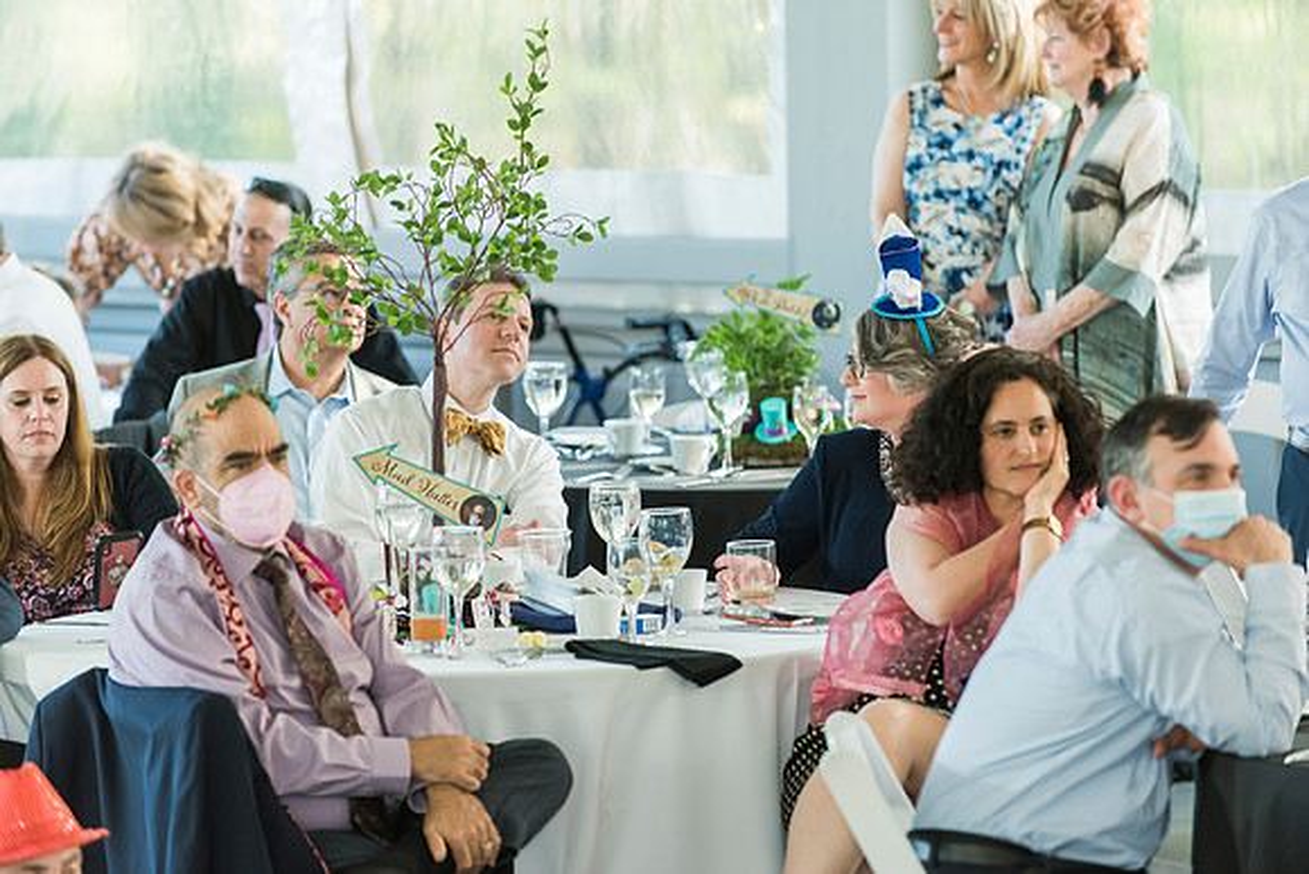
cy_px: 437
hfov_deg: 10.3
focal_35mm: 200
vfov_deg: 6.9
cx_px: 654
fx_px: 7274
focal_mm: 200
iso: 640
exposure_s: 1/160
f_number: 4
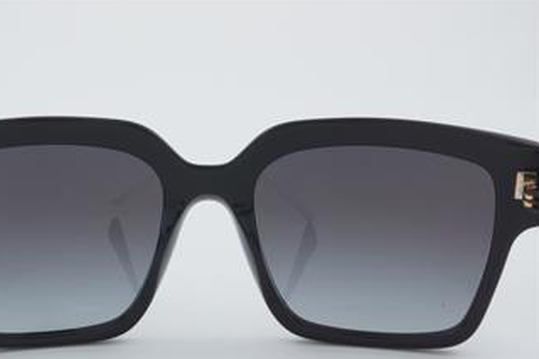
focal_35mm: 66
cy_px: 216
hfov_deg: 30.6
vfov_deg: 20.7
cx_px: 211
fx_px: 982
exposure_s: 1/4
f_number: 32
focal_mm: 35
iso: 100
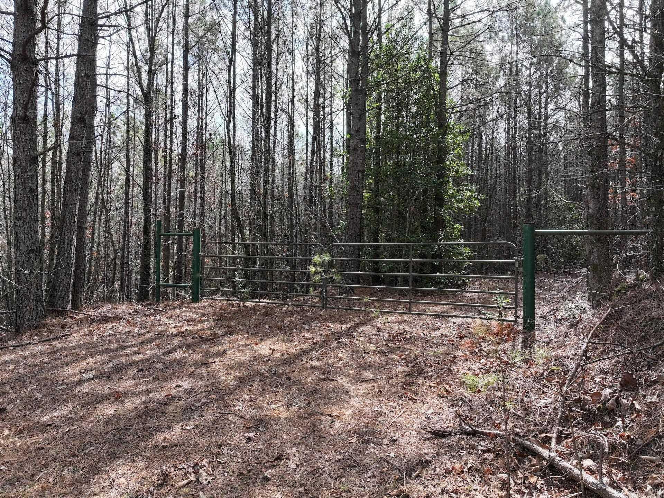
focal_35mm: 24
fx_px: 460
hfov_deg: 71.6
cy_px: 249
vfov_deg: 56.8
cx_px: 332
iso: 100
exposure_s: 1/120
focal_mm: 12.29
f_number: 5
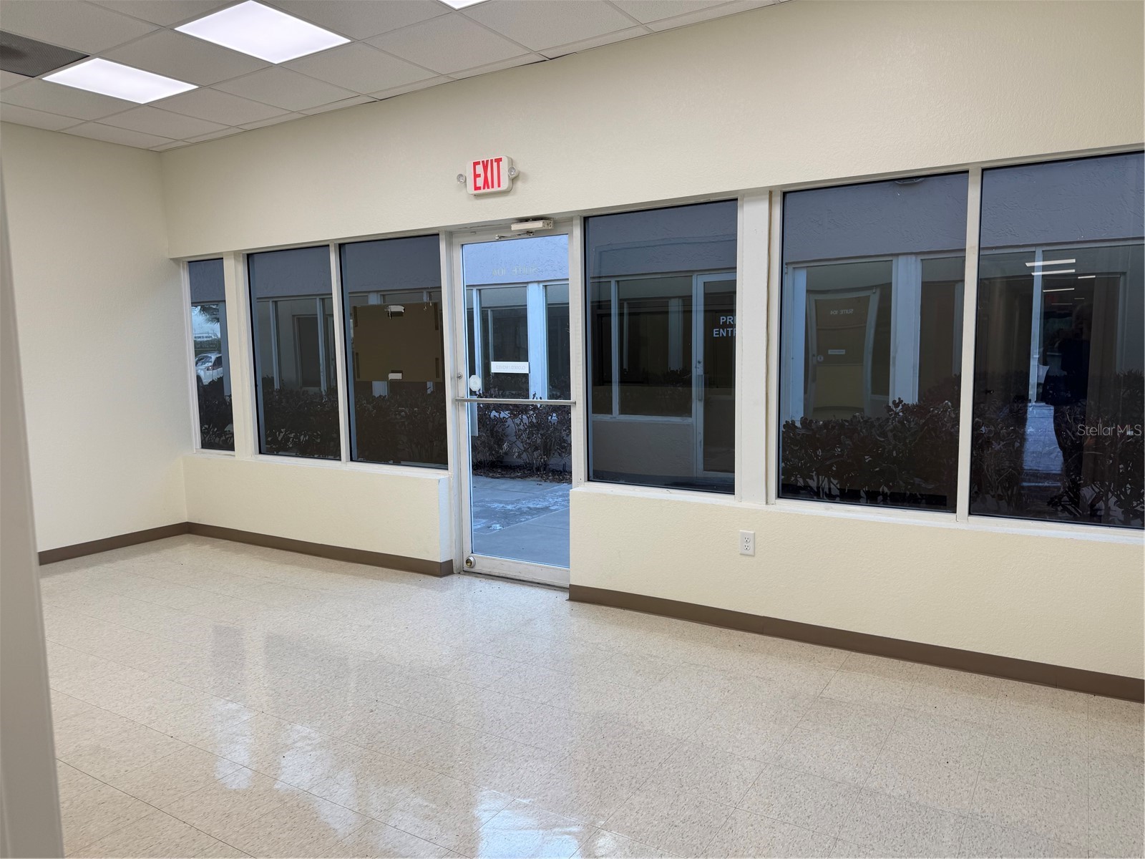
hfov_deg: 71.6
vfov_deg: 56.8
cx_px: 572
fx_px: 794
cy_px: 430
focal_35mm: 24
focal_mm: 6.76
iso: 80
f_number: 1.78
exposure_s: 1/302
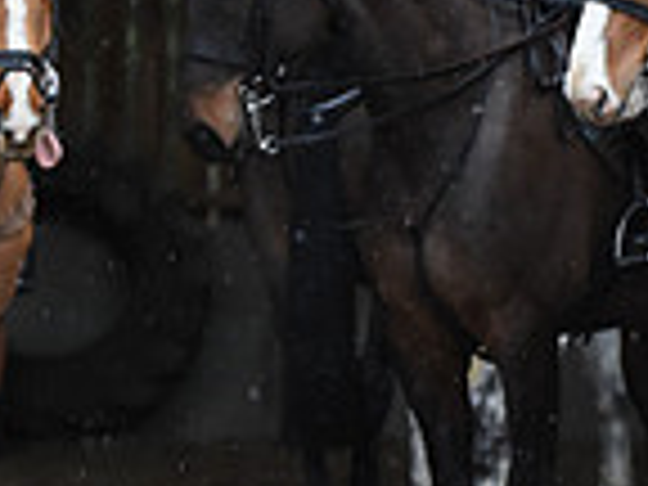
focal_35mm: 379
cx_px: 1220
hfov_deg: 5.1
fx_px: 7095
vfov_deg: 3.9
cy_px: 158
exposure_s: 1/800
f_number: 3.5
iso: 4000
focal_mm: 98
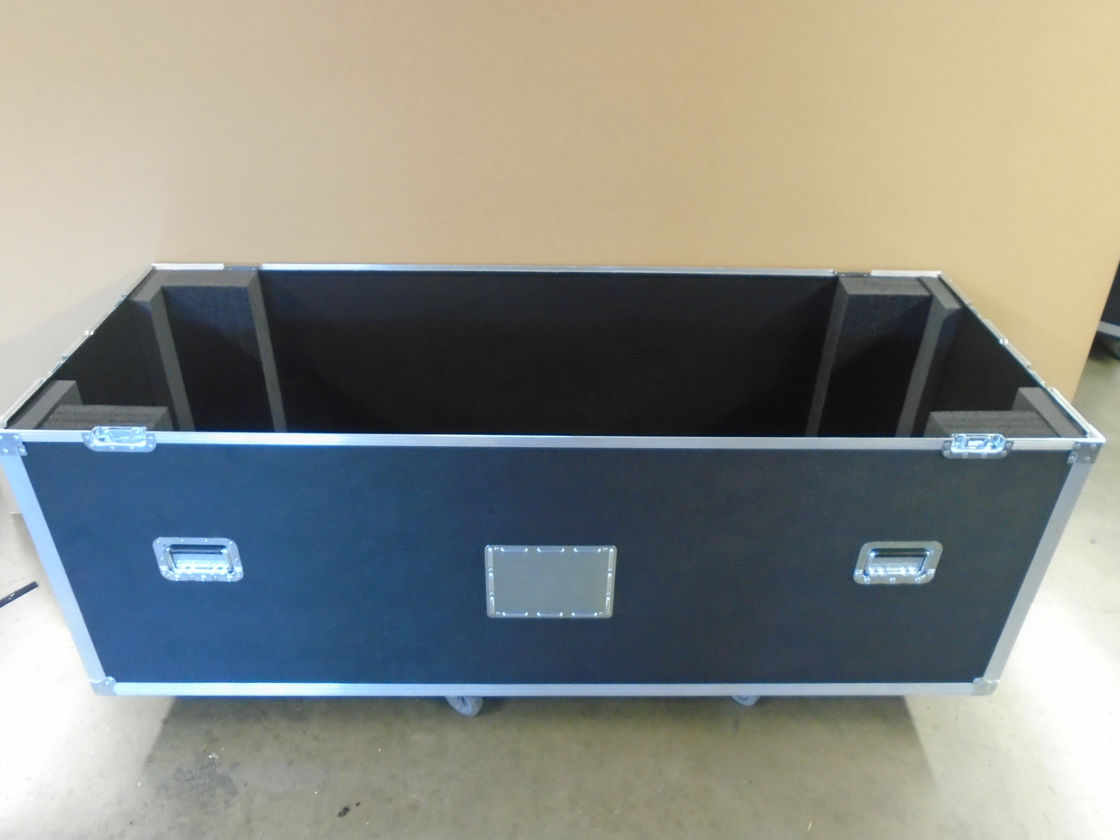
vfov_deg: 53.1
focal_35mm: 26
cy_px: 420
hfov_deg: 67.3
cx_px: 560
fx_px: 841
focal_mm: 4.6
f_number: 3.2
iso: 400
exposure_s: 1/5
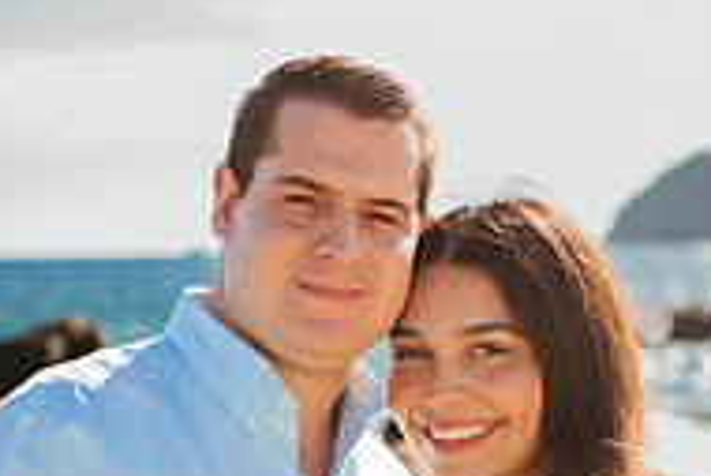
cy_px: 624
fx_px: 2115
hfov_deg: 19.0
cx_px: 531
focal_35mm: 107
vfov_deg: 12.4
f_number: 1.8
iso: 50
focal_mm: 35
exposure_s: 1/1600
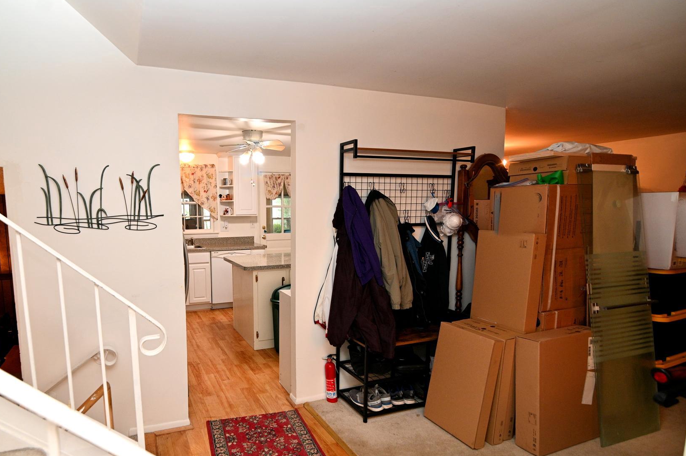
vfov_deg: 61.7
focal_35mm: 20
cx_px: 269
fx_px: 381
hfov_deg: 82.8
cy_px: 254
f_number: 4
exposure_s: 1/160
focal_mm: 16
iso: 800
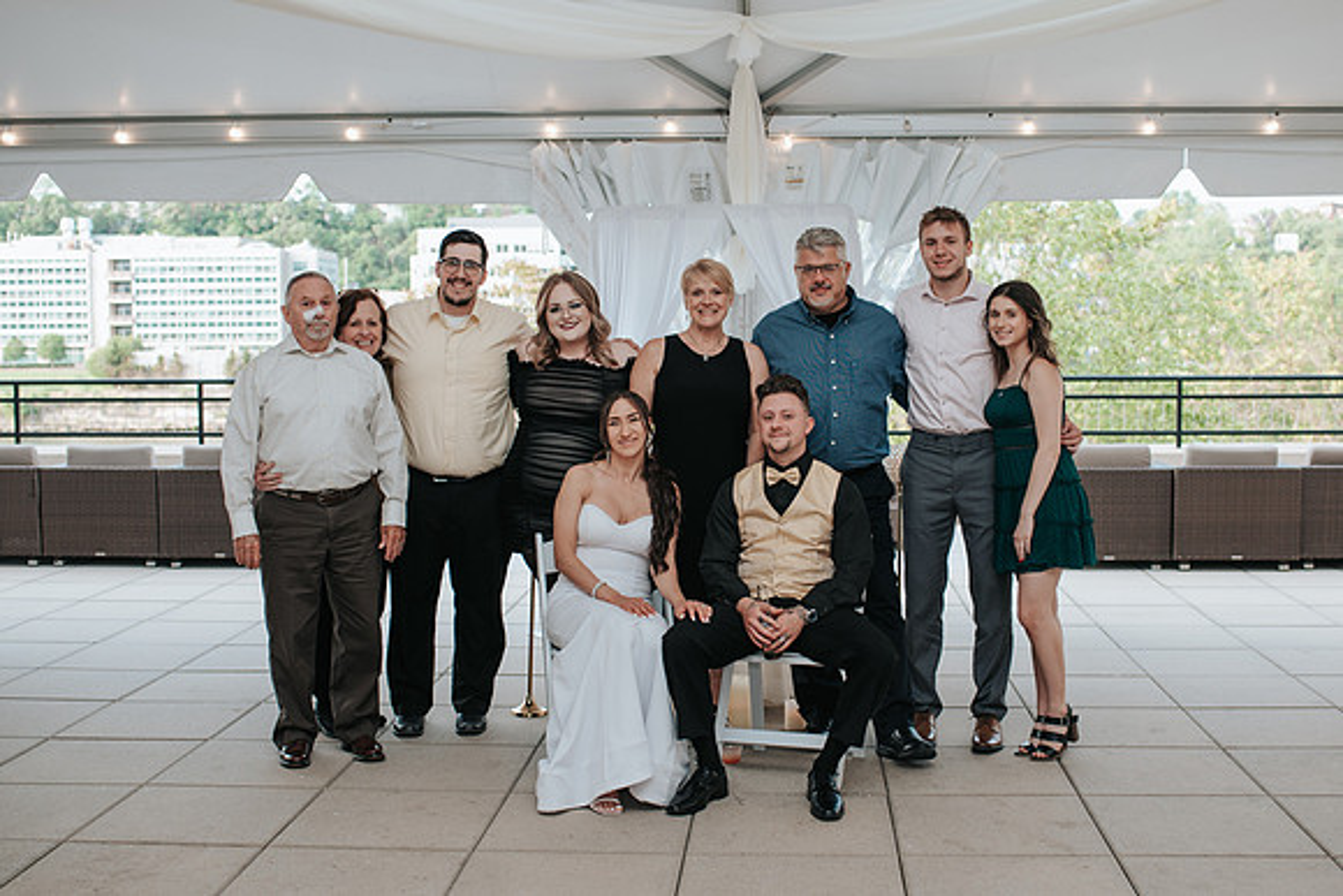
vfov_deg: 30.1
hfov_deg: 43.9
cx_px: 712
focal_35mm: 45
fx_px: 1664
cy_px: 460
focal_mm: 35
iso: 160
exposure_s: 1/160
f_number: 2.8
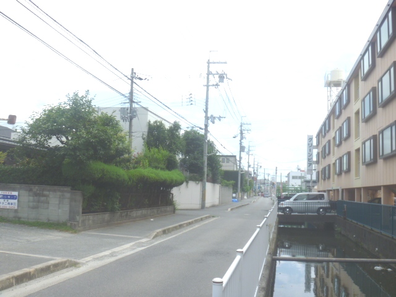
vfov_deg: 40.7
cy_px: 148
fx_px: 400
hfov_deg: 52.6
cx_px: 198
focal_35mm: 35
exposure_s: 1/320
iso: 80
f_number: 5.6
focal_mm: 6.3
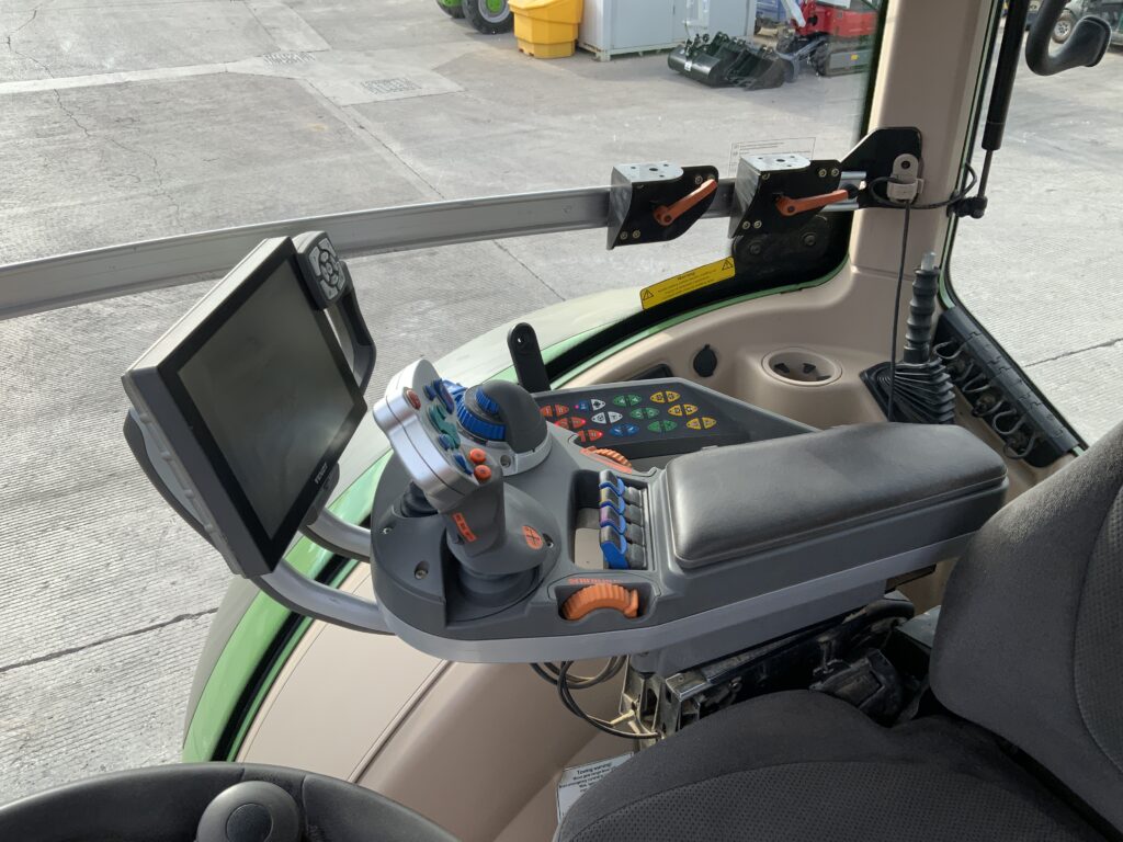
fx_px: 941
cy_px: 421
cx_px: 562
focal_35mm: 29
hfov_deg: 61.7
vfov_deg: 48.2
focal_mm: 3
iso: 16
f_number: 1.8
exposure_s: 1/329
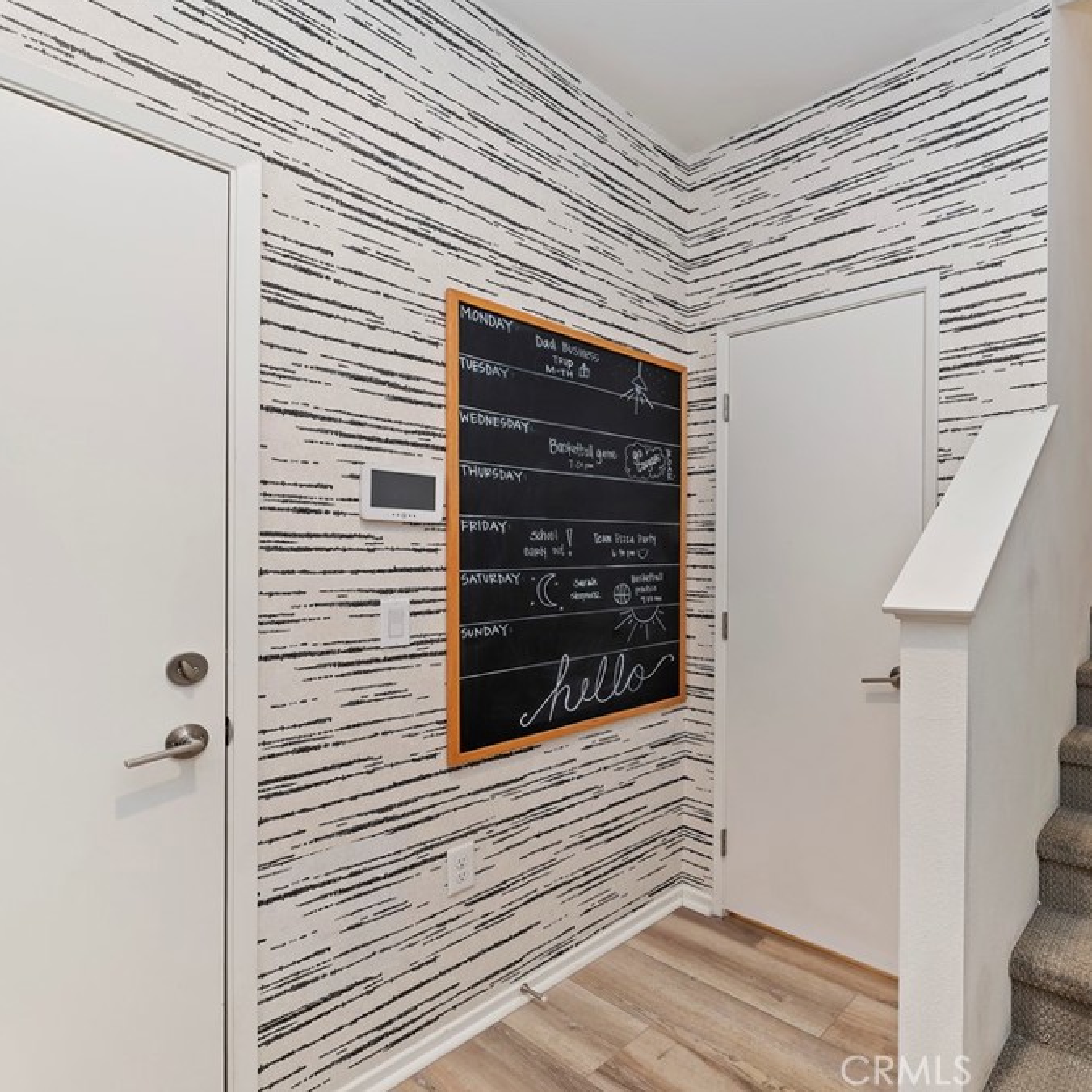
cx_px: 743
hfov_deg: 77.7
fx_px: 642
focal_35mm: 18
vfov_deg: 80.7
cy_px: 544
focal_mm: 14
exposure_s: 1/2
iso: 500
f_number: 10
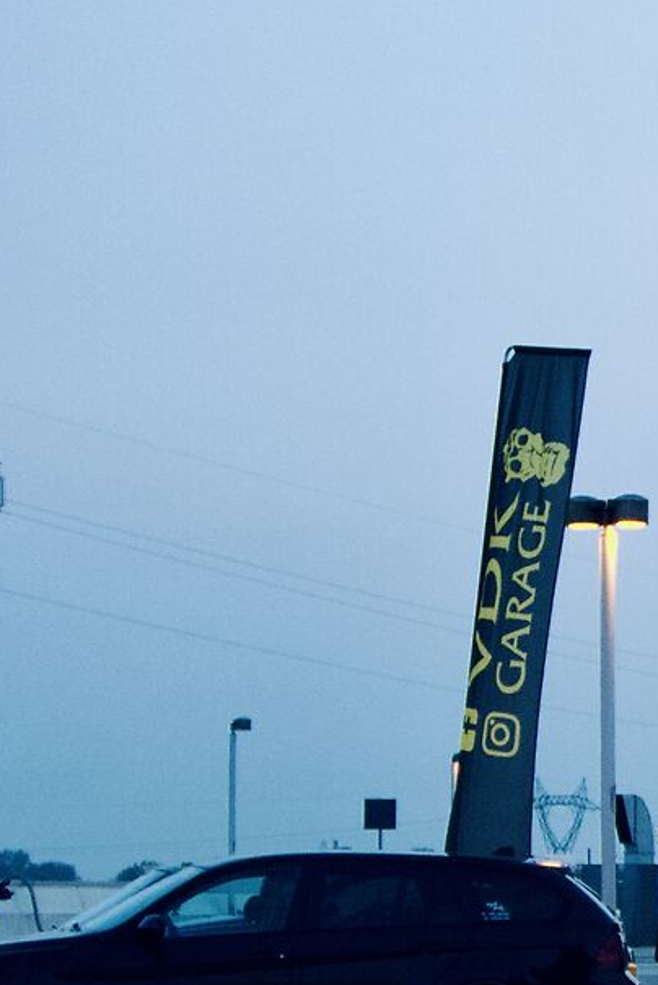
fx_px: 3094
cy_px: 747
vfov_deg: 18.0
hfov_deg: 11.1
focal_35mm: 113
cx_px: 1292
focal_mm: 19
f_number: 4
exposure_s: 1/160
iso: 1000
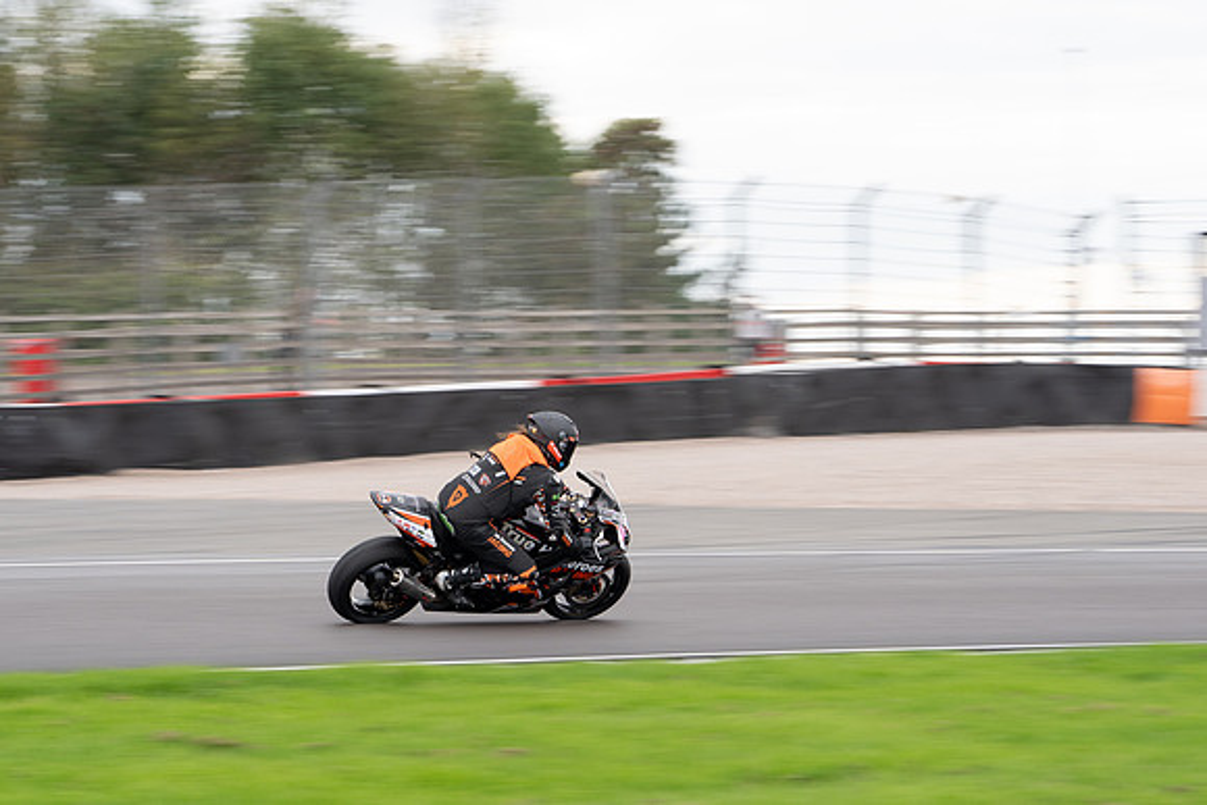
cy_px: 376
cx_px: 520
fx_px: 6514
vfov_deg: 7.1
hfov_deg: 10.6
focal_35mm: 194
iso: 320
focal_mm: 169
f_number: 9
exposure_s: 1/125
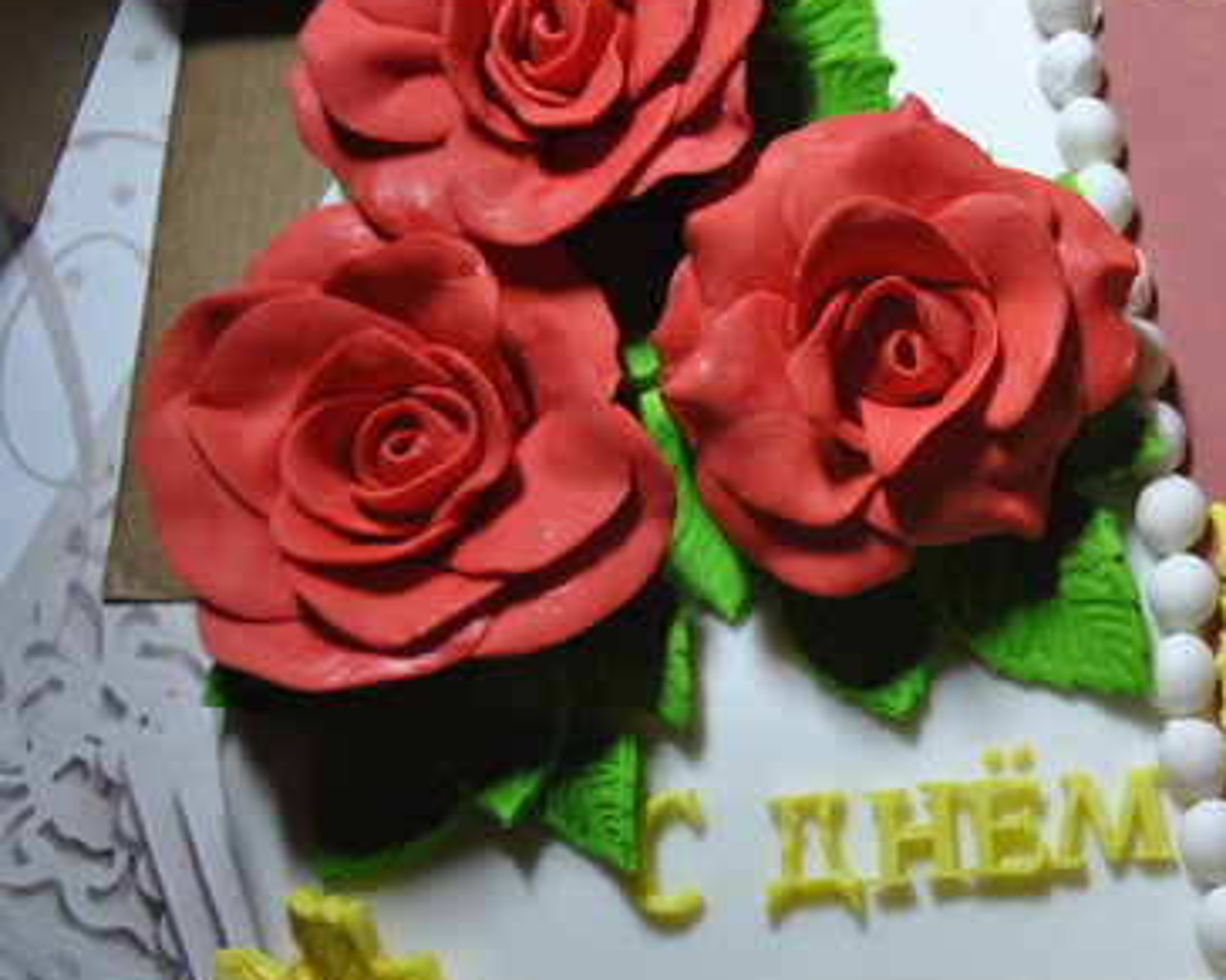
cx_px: 1293
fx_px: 2249
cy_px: 505
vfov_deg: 24.6
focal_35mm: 62
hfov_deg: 28.2
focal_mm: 20
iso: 200
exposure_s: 1/40
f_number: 3.8
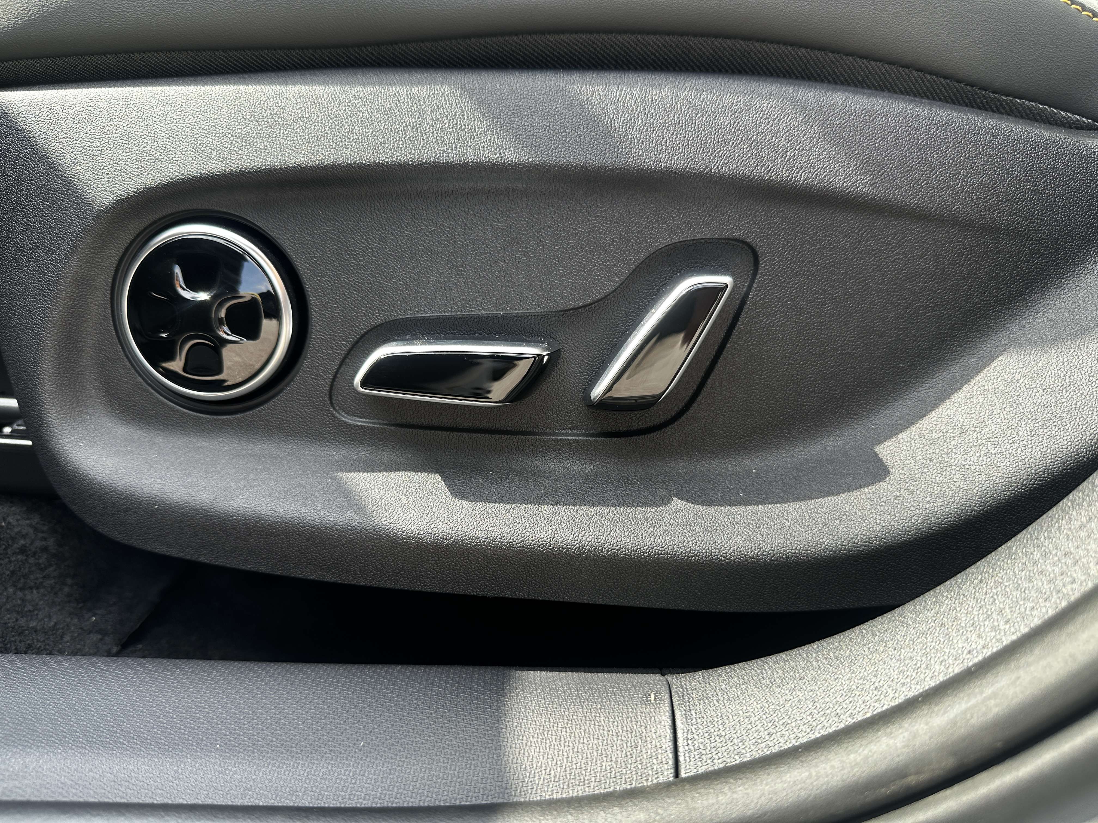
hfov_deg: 71.6
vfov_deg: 56.8
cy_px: 412
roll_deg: +2.1
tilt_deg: -18.7
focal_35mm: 24
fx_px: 761
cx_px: 549
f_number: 1.78
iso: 80
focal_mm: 6.86
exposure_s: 1/414
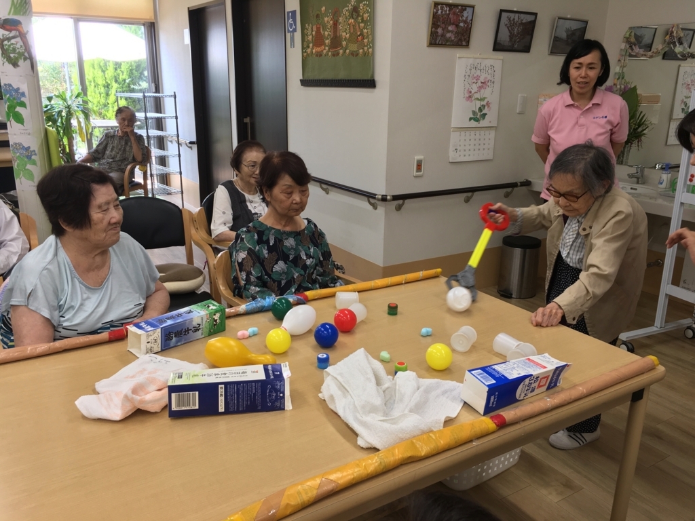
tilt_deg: -16.3
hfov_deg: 61.7
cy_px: 260
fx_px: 582
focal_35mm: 29
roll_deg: -1.3
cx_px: 348
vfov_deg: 48.2
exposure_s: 1/40
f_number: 2.2
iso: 25
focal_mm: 4.15
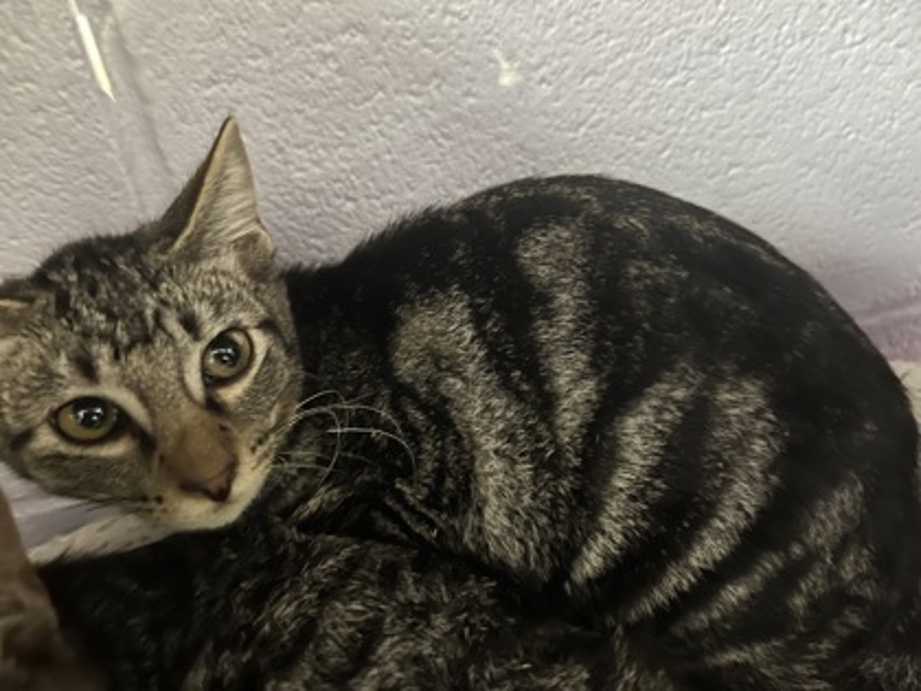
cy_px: 346
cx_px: 460
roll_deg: +7.7
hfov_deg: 67.3
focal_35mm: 26
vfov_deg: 53.1
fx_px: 692
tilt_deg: -34.2
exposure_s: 1/9
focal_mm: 5.1
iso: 640
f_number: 1.6
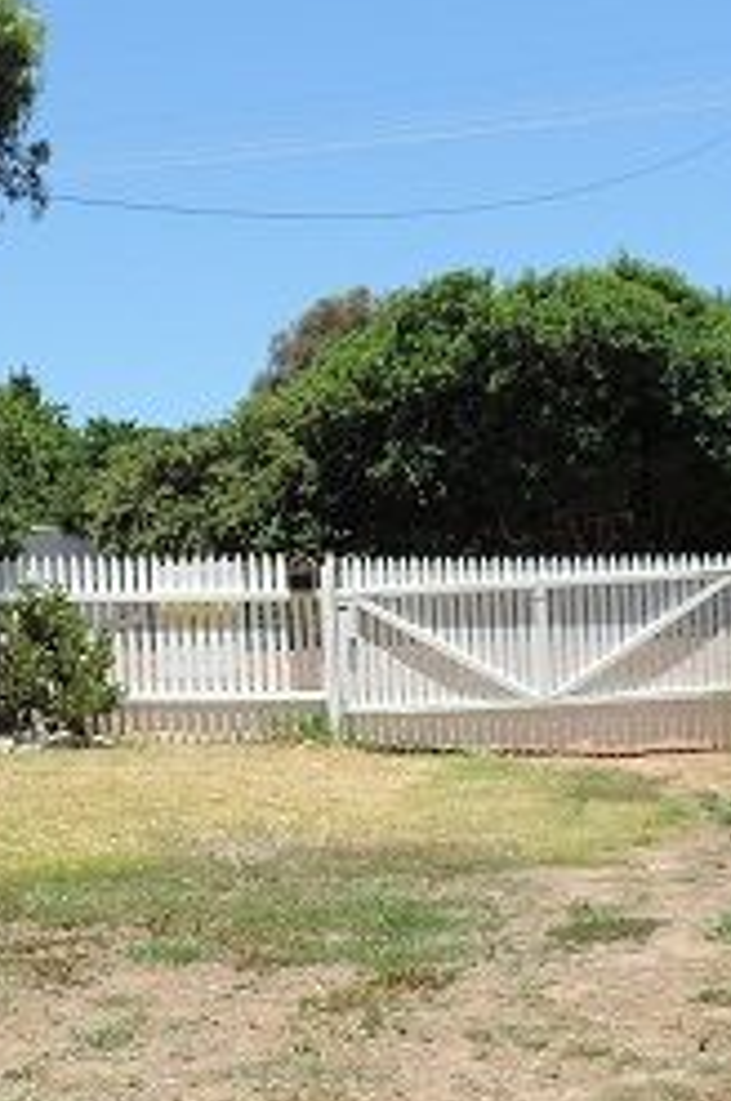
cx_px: 232
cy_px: 624
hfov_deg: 16.8
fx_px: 2474
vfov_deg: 25.1
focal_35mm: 81
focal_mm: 4.3
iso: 80
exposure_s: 1/800
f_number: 3
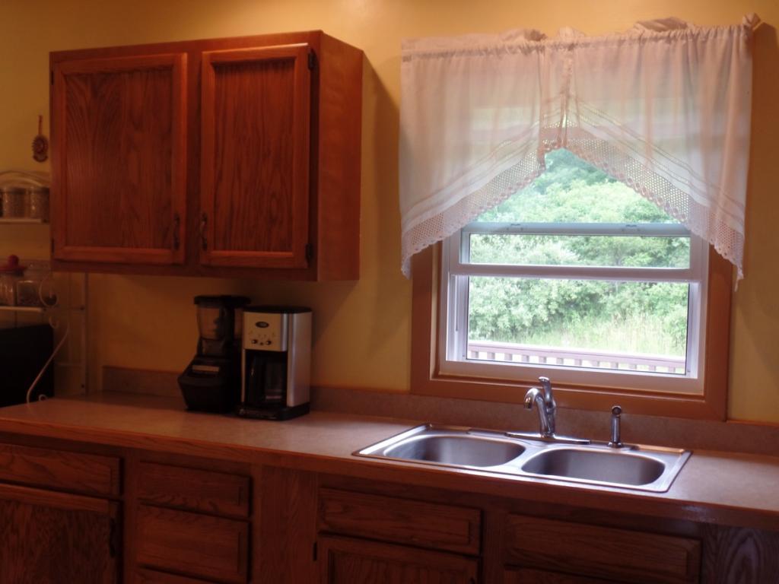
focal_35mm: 42
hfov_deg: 44.8
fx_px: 945
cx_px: 390
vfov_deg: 34.3
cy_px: 292
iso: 160
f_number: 3.2
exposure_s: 1/30
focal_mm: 7.5
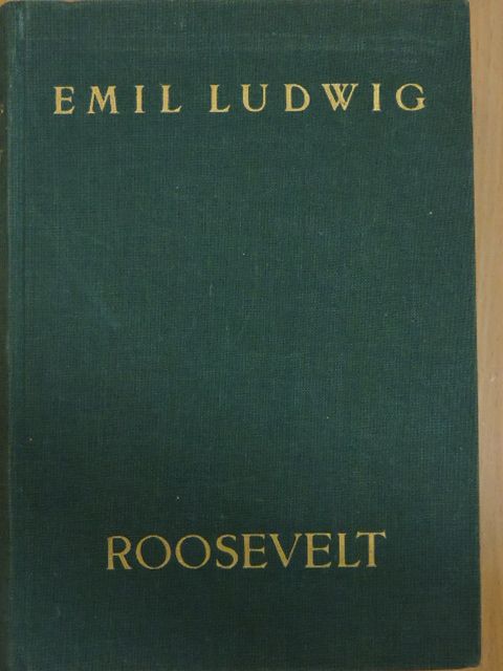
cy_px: 336
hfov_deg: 26.6
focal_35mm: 55
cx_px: 252
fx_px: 1066
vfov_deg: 34.9
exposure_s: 1/60
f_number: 4
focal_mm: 9.9
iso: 1600
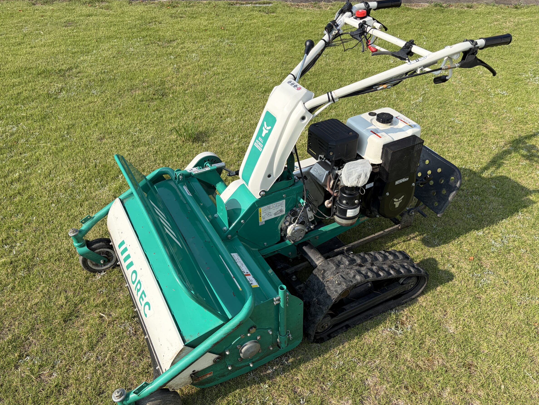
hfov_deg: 63.4
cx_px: 272
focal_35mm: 28
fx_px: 436
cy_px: 215
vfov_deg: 49.7
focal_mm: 5.96
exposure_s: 1/2639
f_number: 1.6
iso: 50
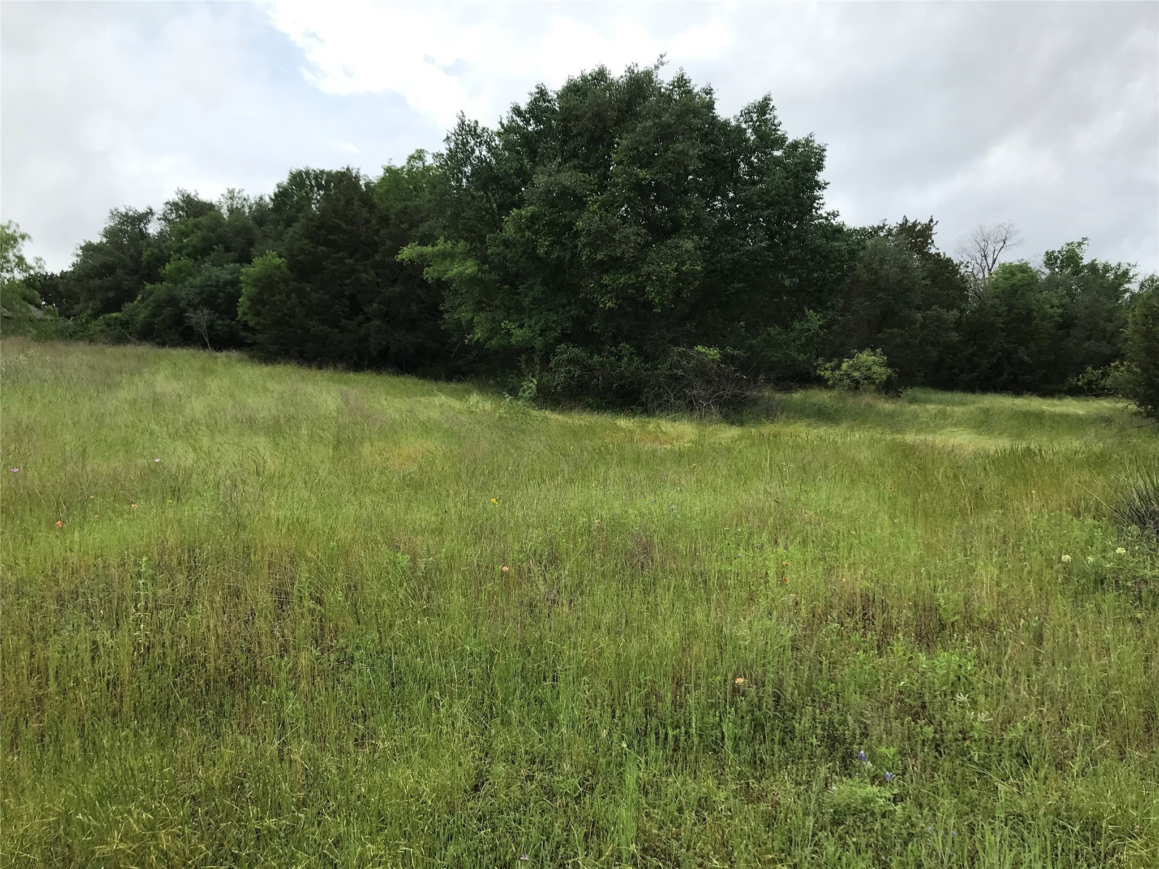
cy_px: 434
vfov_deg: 49.7
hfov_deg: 63.4
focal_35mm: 28
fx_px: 937
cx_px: 580
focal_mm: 3.99
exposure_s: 1/1773
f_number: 1.8
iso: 20
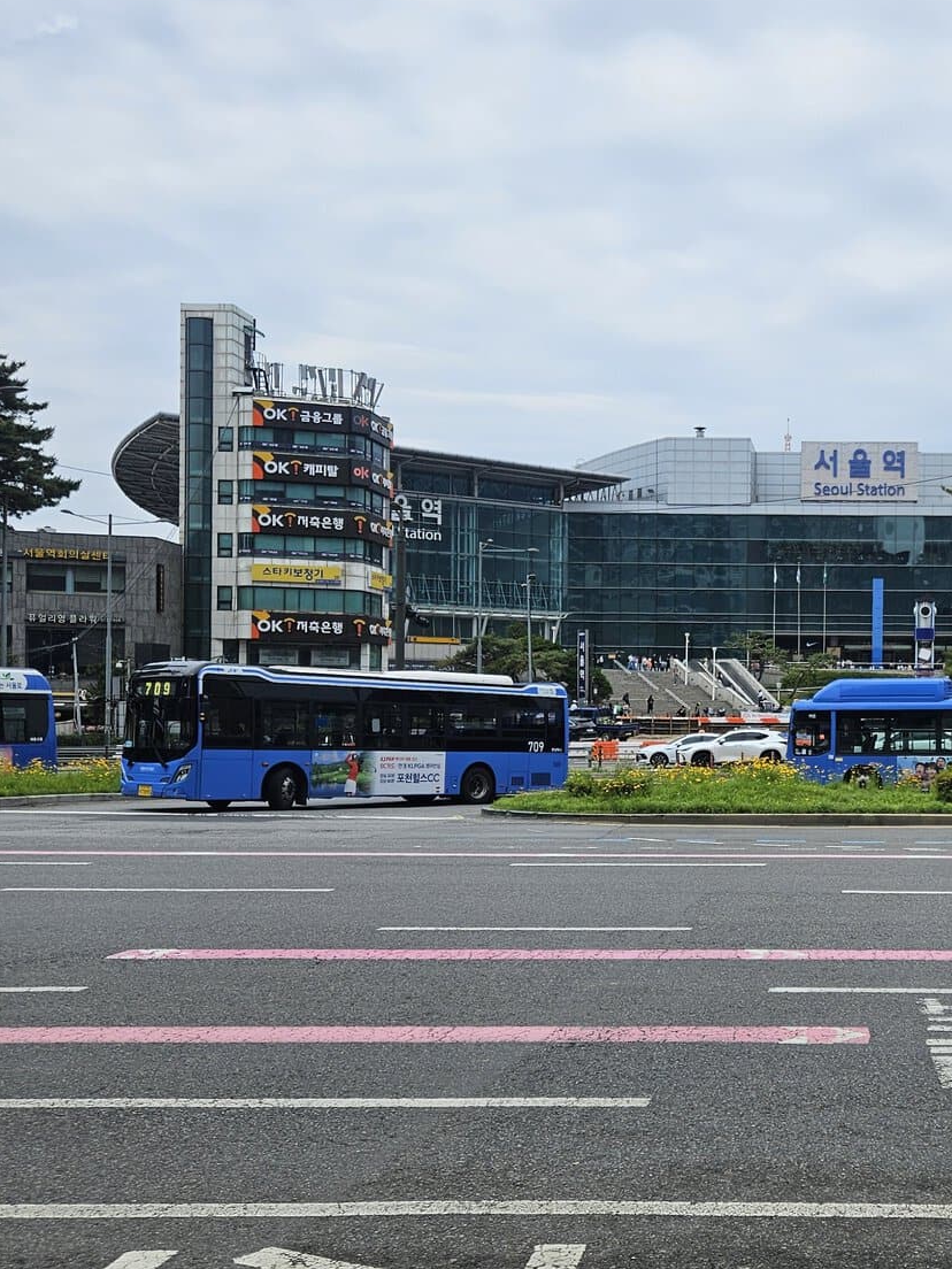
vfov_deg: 46.7
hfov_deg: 34.3
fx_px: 1467
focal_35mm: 40
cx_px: 824
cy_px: 700
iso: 25
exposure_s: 1/3185
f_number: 1.8
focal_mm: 5.4
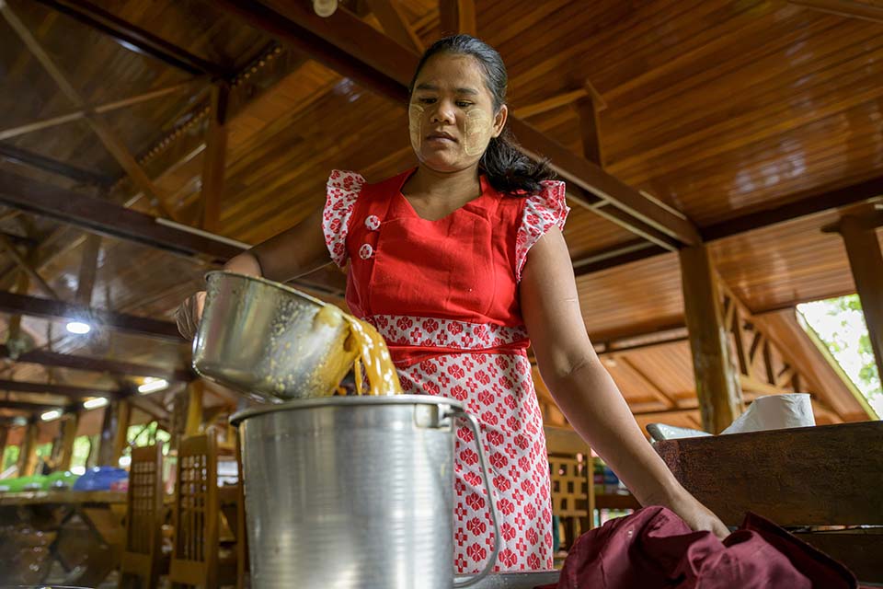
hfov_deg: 73.7
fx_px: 589
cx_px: 442
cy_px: 294
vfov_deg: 53.1
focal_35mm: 24
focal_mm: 24
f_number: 2.8
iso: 3200
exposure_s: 1/250
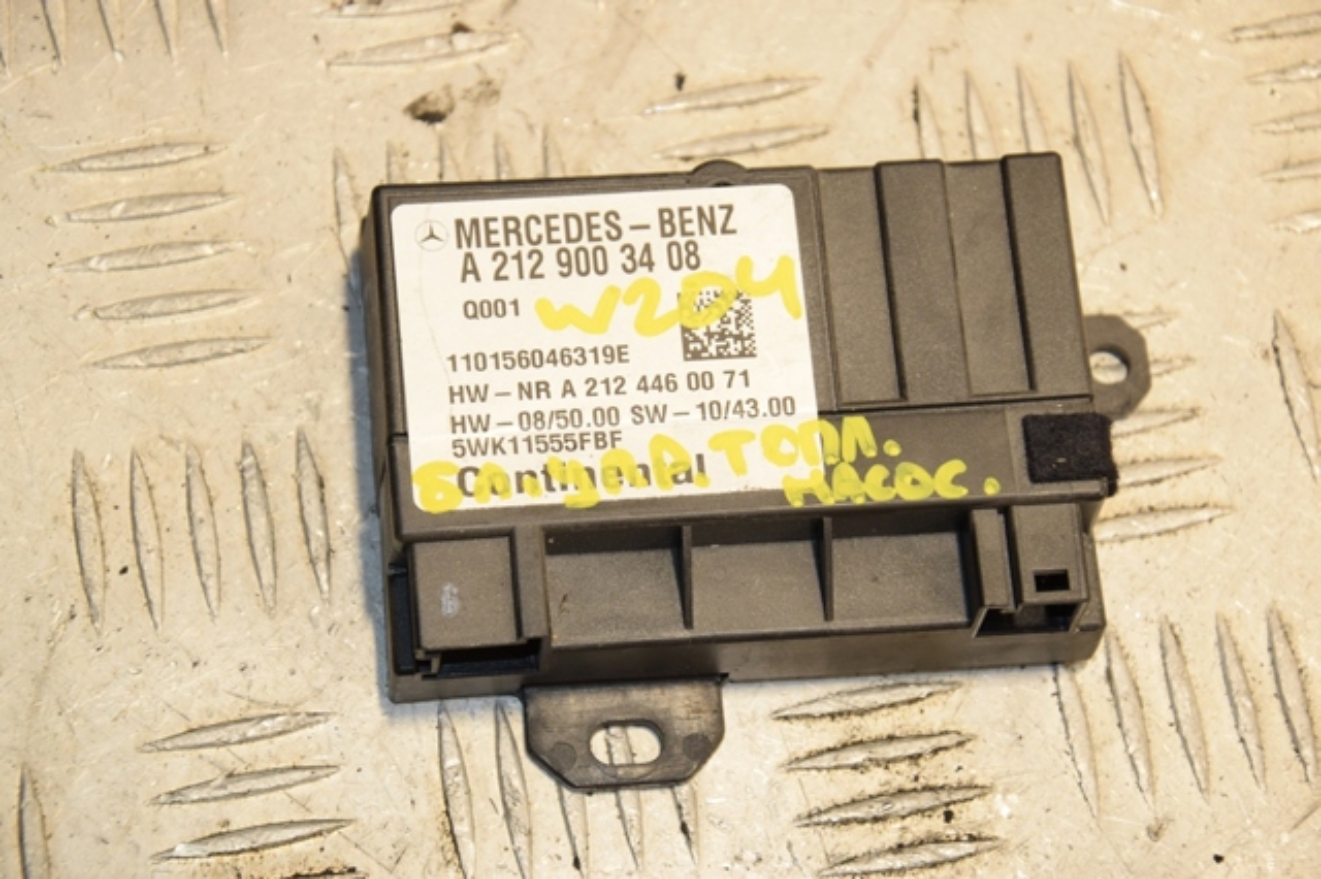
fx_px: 4401
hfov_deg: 17.1
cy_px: 440
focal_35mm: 120
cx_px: 660
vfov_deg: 11.4
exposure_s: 1/200
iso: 800
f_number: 7.1
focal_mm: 80
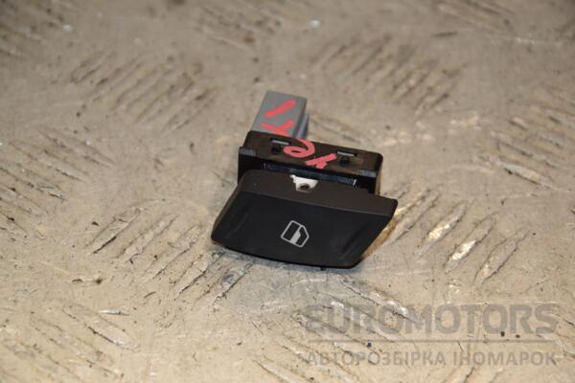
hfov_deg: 13.0
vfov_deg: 8.7
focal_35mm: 158
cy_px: 192
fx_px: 2515
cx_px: 288
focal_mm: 105
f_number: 8
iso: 800
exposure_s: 1/200
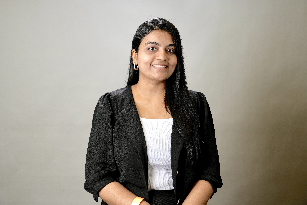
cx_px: 154
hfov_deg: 39.6
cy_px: 102
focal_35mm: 50
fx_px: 426
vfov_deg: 27.0
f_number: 5.6
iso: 200
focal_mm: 50
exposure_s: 1/125
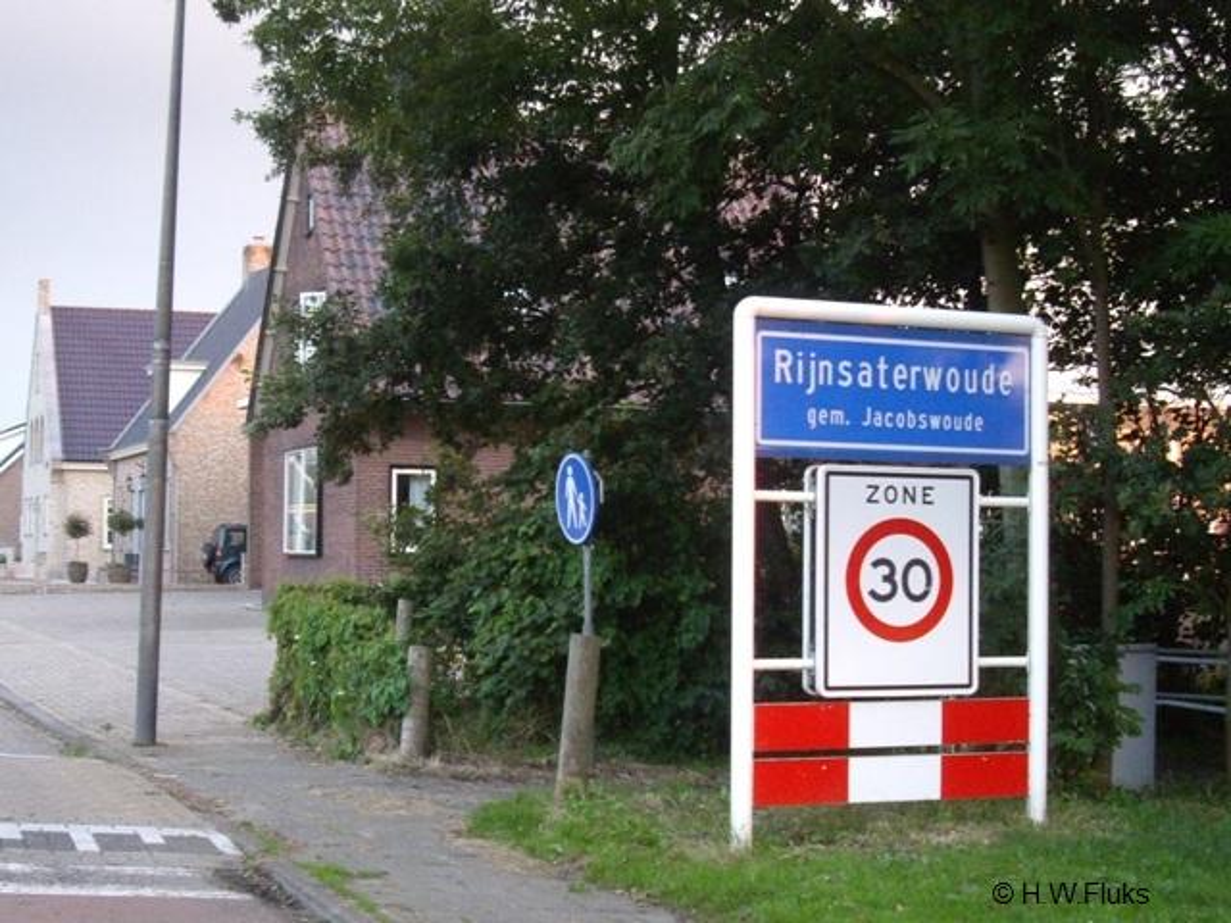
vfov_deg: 37.7
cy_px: 462
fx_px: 1351
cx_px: 616
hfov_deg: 49.0
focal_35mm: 38
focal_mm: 7.9
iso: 400
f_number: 2.8
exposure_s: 1/50
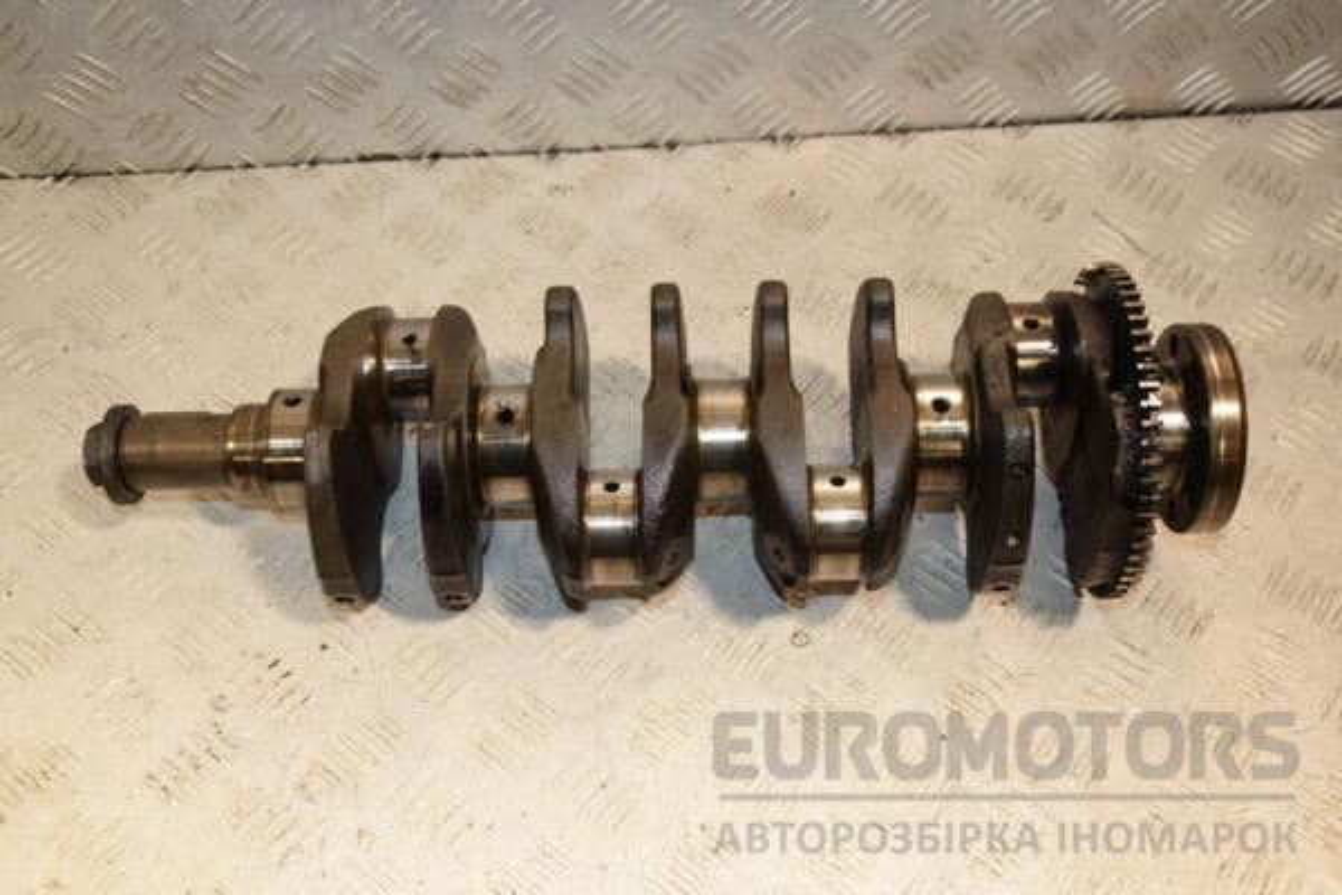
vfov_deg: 34.2
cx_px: 671
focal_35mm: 39
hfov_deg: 49.6
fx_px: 1454
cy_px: 448
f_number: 5.6
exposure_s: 1/200
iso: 800
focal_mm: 26
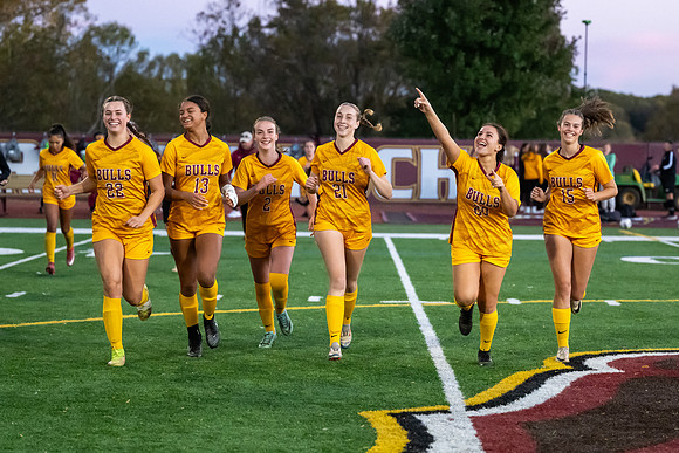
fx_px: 2173
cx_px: 396
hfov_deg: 17.7
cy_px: 239
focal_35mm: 115
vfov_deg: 11.9
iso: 5600
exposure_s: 1/1000
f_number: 2.8
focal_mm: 82
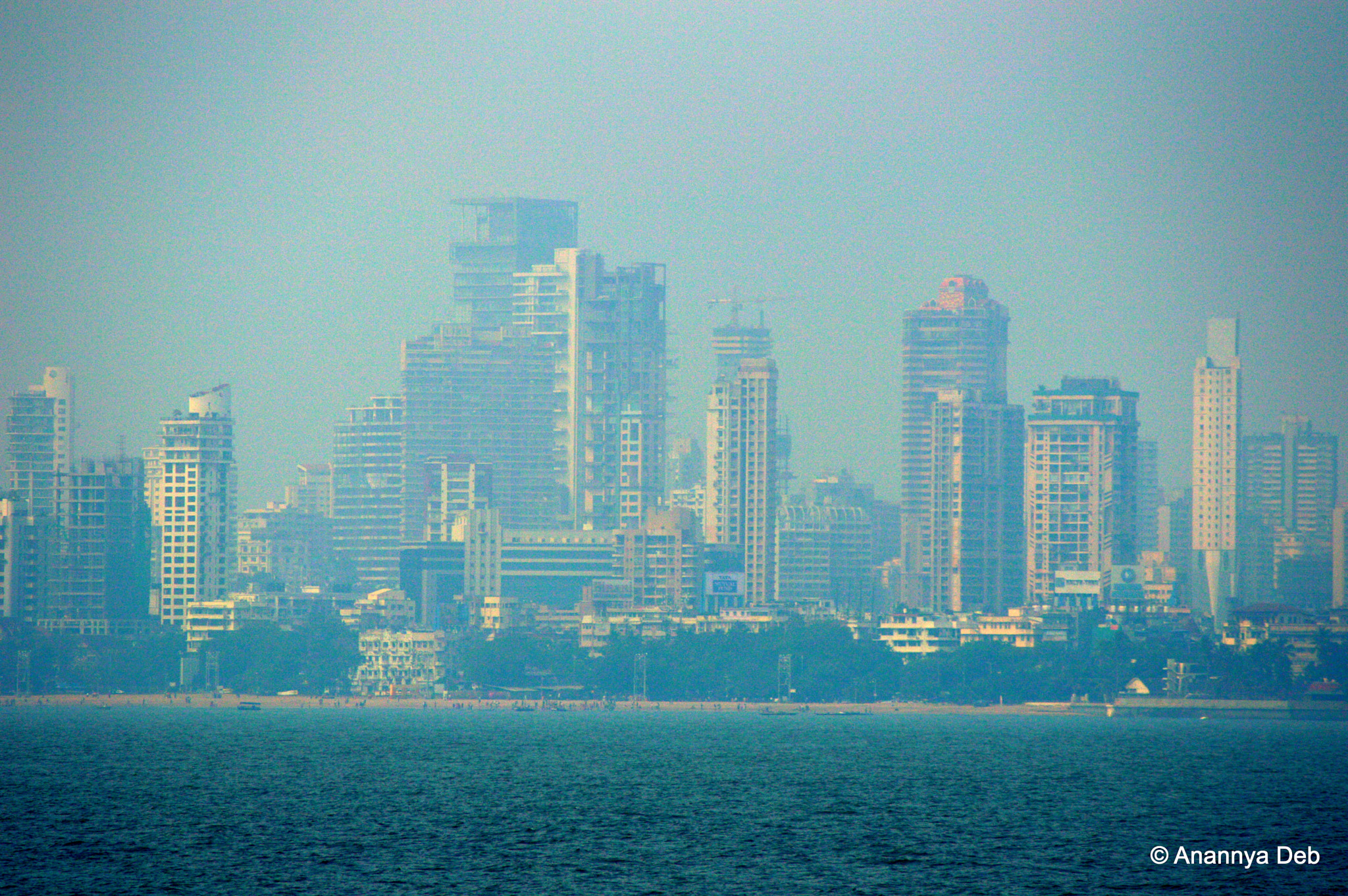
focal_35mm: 300
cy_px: 448
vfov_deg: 4.6
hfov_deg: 6.9
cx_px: 674
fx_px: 11224
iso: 100
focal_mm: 200
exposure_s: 1/2500
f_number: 5.6
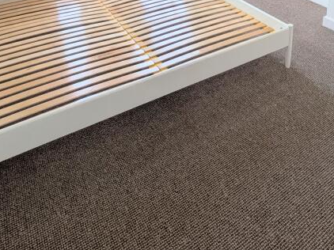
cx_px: 250
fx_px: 328
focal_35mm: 34
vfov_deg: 36.2
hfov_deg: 51.7
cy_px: -17
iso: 43
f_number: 2.2
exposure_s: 1/211
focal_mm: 1.85
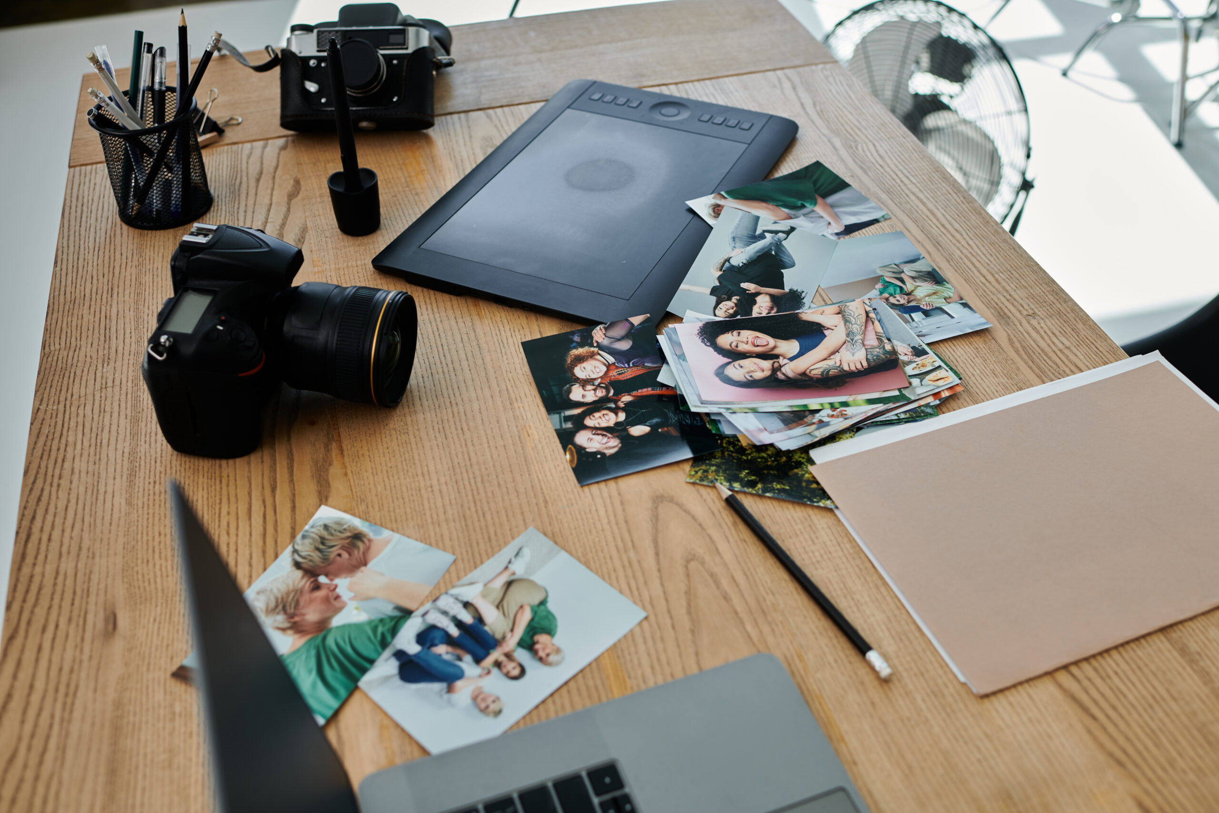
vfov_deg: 37.9
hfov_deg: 54.4
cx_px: 610
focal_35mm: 35
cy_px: 406
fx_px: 1185
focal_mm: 35
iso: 100
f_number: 4
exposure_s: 1/160
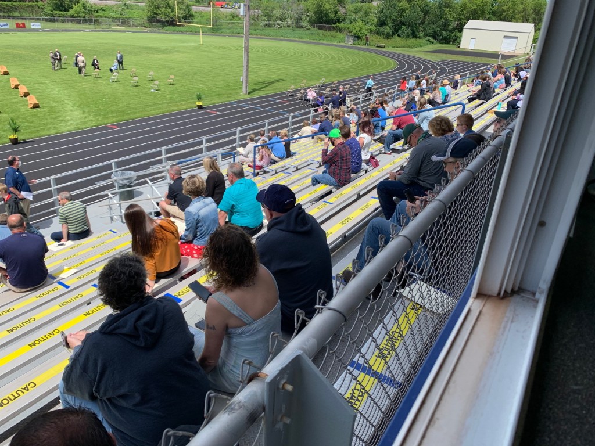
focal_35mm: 26
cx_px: 298
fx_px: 447
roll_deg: -4.0
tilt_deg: -25.8
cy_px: 223
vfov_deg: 53.1
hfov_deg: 67.3
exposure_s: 1/1779
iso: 25
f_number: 1.8
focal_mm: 4.25
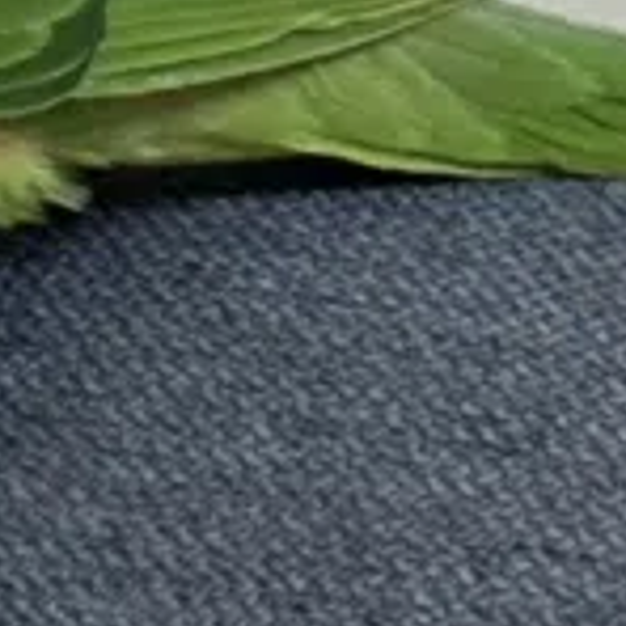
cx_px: -618
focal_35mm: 184
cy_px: -123
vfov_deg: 9.4
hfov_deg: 9.0
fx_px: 3765
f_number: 1.78
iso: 250
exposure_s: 1/33
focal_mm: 6.76
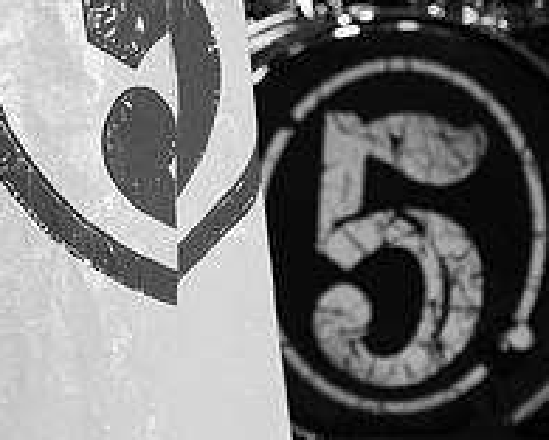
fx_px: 4663
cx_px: 113
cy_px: -71
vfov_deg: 5.4
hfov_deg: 6.7
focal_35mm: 287
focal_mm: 70
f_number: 3.5
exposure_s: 1/160
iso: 2000
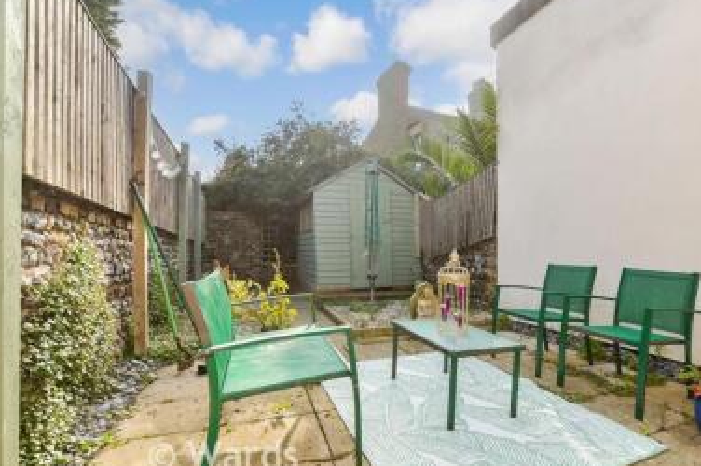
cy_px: 253
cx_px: 436
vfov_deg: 64.4
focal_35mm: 19
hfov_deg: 85.3
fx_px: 370
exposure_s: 1/250
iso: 320
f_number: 8
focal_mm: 10
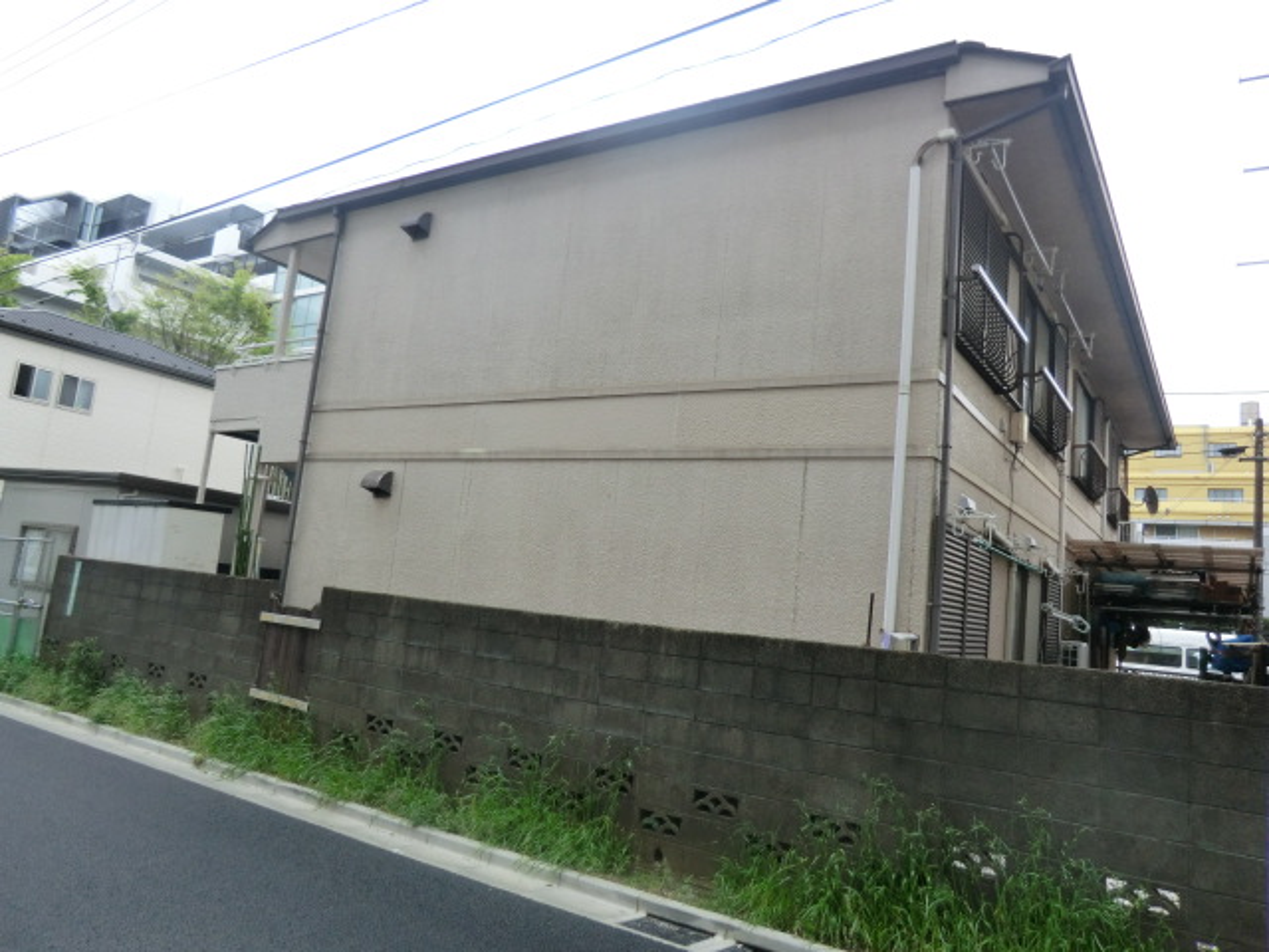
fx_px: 880
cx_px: 634
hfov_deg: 71.6
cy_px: 476
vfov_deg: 56.8
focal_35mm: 24
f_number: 3.2
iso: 80
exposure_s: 1/200
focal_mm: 4.3
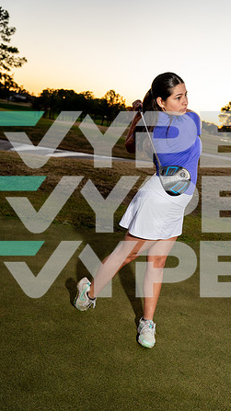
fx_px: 414
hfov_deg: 31.1
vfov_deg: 52.8
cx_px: 127
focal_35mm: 38
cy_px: 205
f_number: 4
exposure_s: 1/250
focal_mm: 36
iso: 640
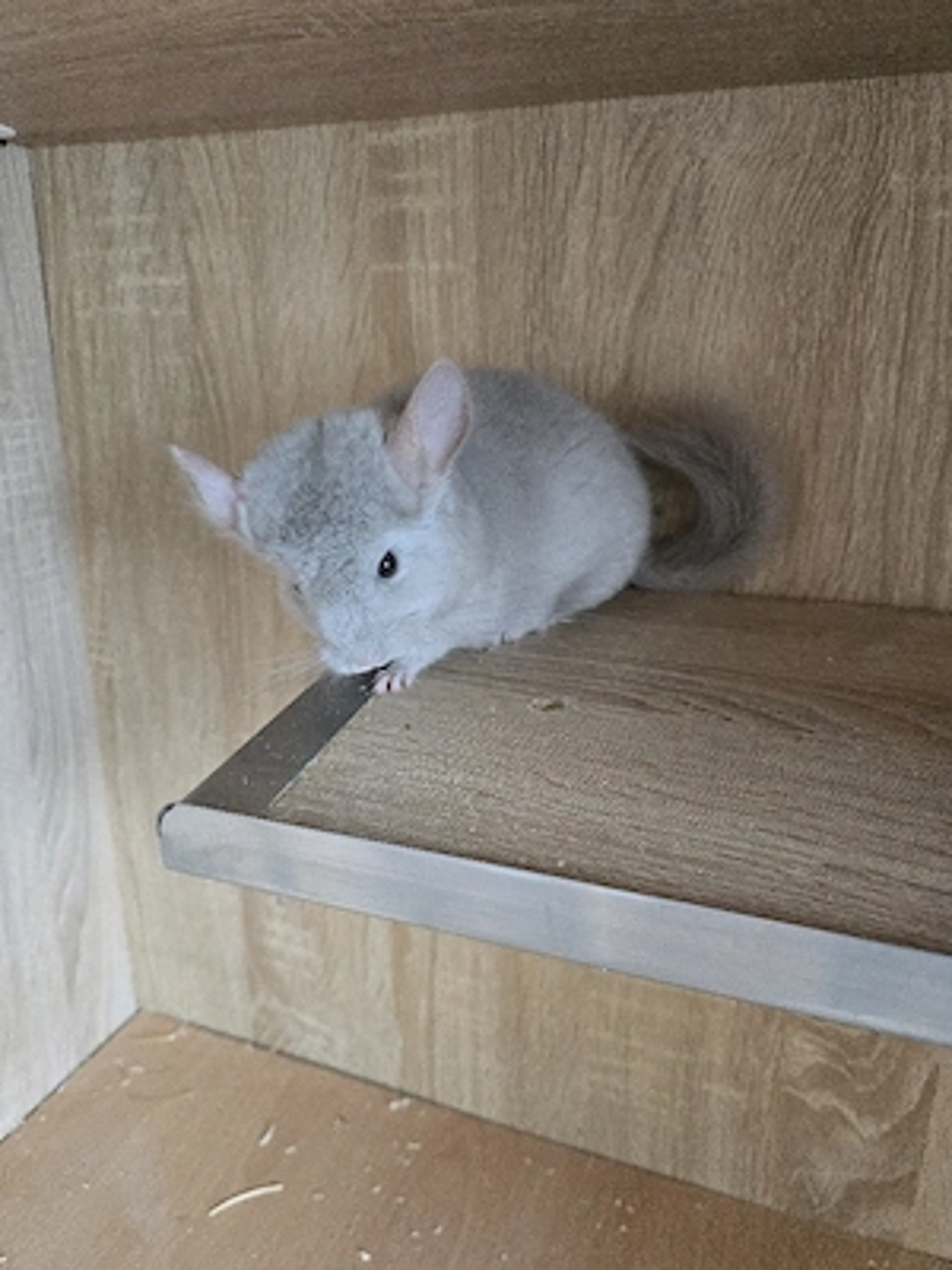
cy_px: 635
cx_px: 476
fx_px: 843
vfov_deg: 73.9
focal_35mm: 23
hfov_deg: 58.9
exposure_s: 1/101
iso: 1600
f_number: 1.7
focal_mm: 6.3
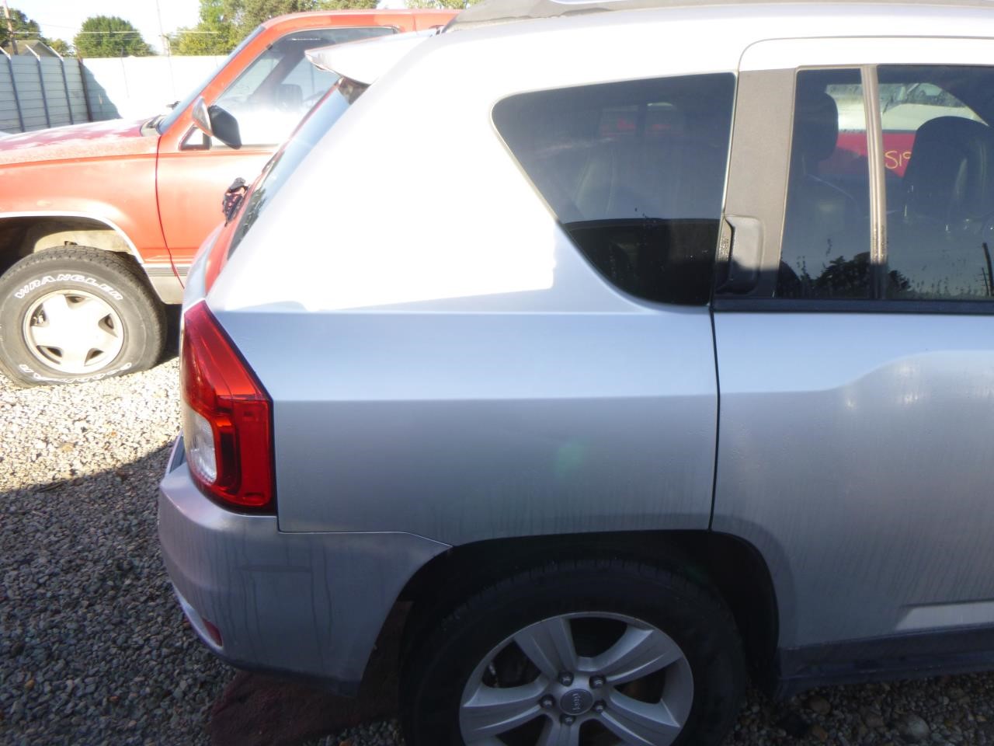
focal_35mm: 25
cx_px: 497
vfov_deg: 54.9
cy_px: 373
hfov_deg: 69.4
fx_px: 718
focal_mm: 4.5
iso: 100
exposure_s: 1/160
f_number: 3.9
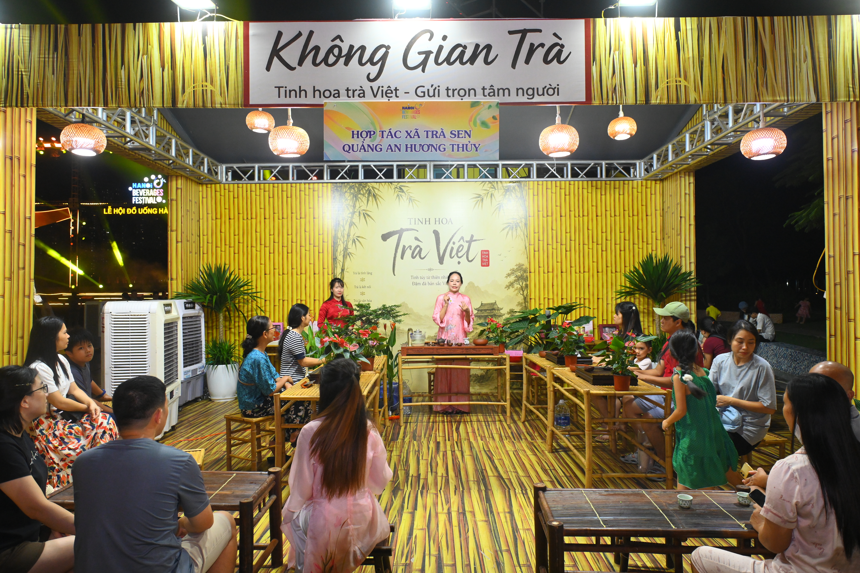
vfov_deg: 53.1
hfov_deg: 73.7
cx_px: 430
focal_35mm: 24
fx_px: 573
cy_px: 286
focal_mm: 24
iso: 2500
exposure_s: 1/160
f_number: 5
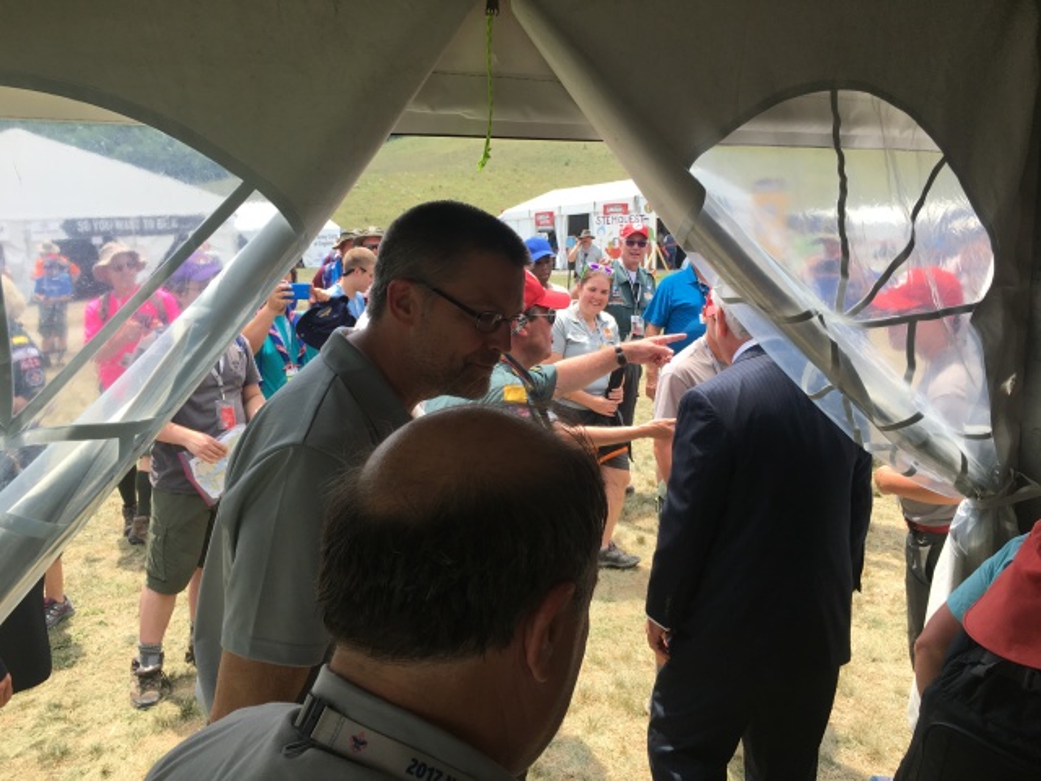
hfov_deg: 61.7
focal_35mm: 29
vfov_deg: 48.2
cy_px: 390
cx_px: 520
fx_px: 872
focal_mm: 4.15
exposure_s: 1/693
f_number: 2.2
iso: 25
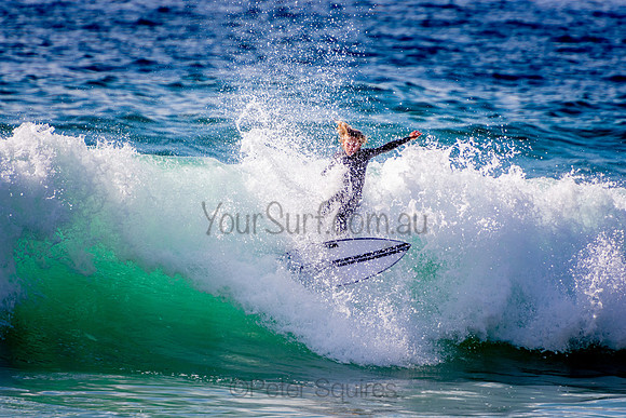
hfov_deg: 3.4
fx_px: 10435
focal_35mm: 600
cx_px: 313
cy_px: 209
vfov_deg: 2.3
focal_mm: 400
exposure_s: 1/2000
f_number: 5.6
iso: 280
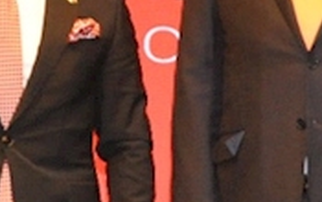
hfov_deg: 9.0
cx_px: 34
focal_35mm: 231
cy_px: 55
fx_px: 2030
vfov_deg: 5.7
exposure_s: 1/60
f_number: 5
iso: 1600
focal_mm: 22
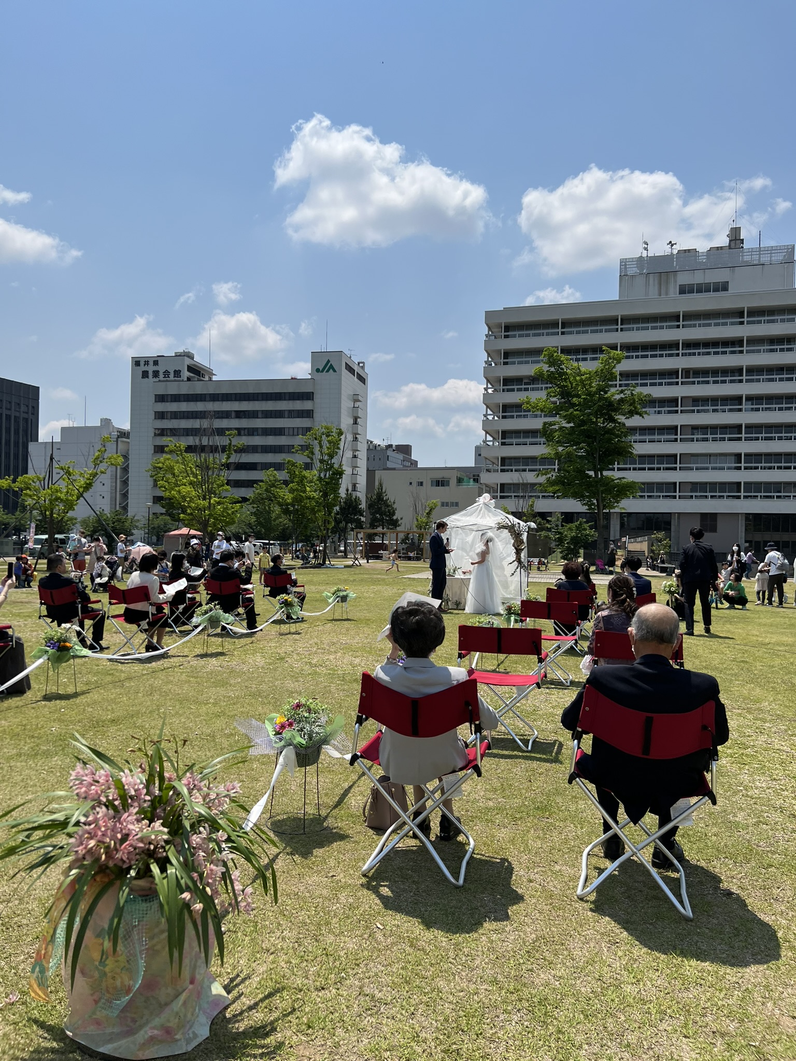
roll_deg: -1.2
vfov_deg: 67.3
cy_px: 530
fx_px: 797
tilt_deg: -0.1
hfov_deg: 53.1
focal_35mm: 26
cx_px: 398
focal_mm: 5.7
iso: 50
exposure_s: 1/8000
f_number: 1.5
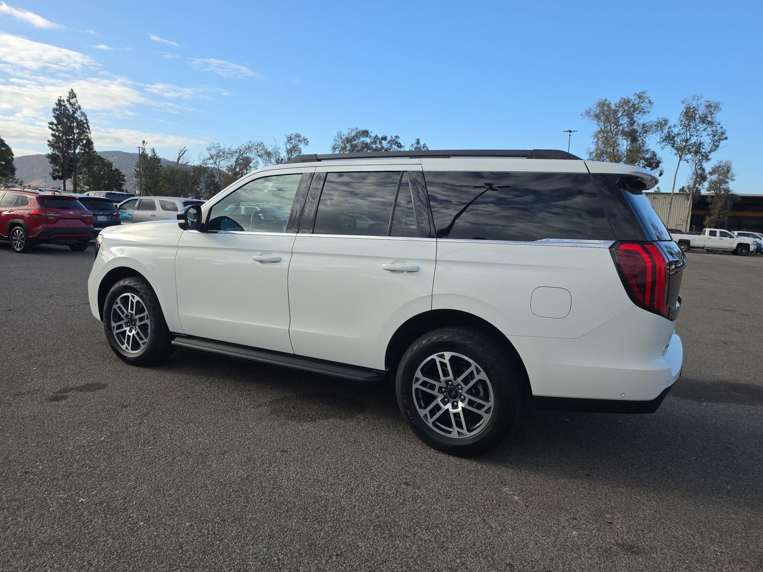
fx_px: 507
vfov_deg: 58.9
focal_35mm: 23
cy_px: 286
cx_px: 382
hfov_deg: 73.9
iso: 63
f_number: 1.4
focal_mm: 6.5
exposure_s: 1/3417
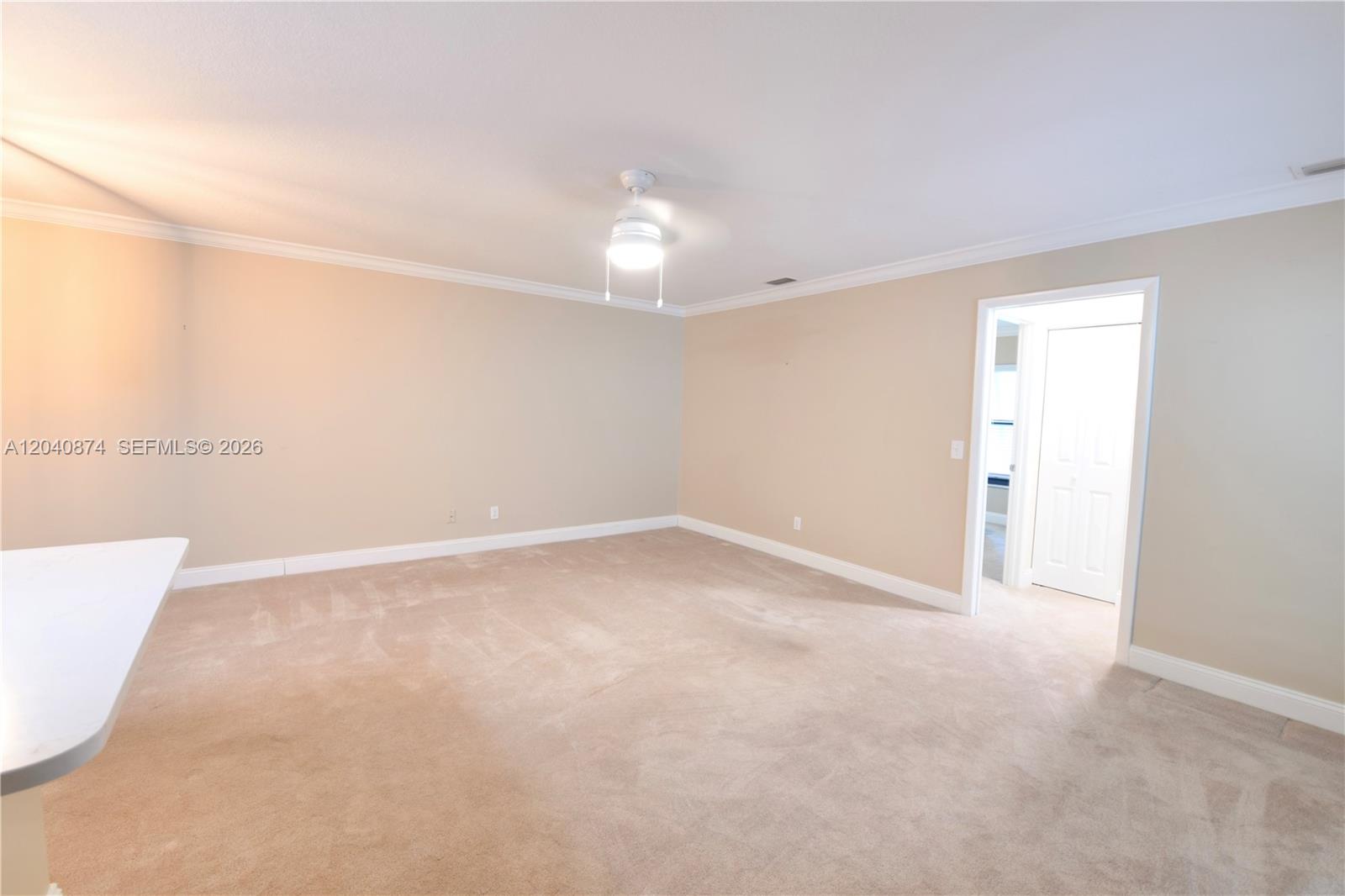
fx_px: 523
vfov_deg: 81.2
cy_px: 448
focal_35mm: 14
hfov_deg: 104.3
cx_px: 672
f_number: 8
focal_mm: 14
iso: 200
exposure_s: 1.6
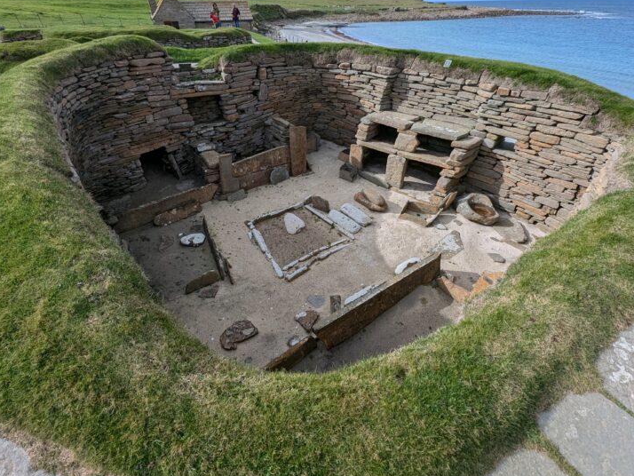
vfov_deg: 85.7
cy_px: 229
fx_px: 256
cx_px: 294
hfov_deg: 101.9
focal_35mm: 14
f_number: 2.2
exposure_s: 1/1672
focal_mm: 1.95
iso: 54
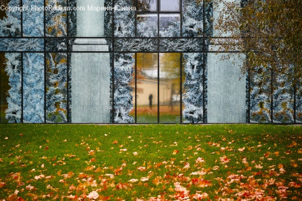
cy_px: 100
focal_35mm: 75
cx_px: 151
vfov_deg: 18.2
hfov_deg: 27.0
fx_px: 629
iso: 100
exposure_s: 1/160
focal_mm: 50
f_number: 2.8
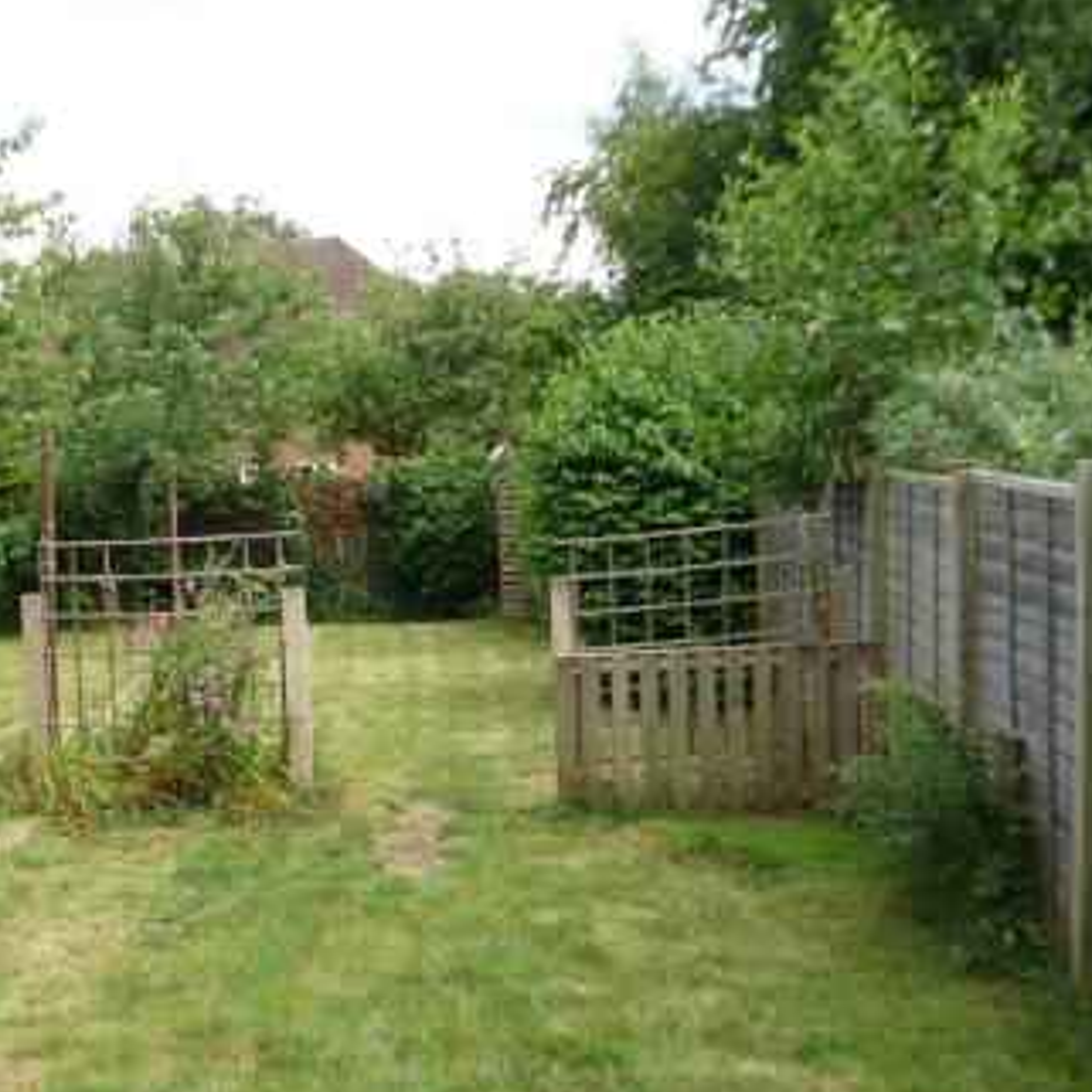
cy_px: 682
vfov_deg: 32.1
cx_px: 216
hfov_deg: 31.4
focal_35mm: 53
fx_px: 1892
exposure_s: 1/400
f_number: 2.8
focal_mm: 5.5
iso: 100
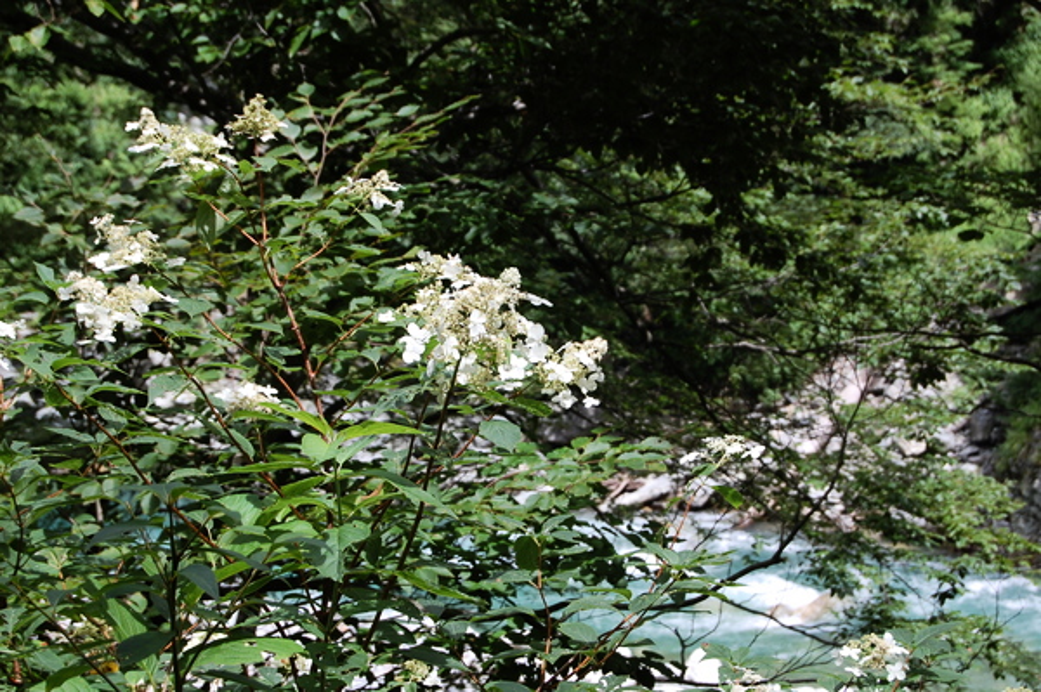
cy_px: 346
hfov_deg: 24.6
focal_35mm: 82
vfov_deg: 16.5
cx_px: 520
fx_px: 2384
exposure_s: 1/250
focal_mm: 55
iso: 200
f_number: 8
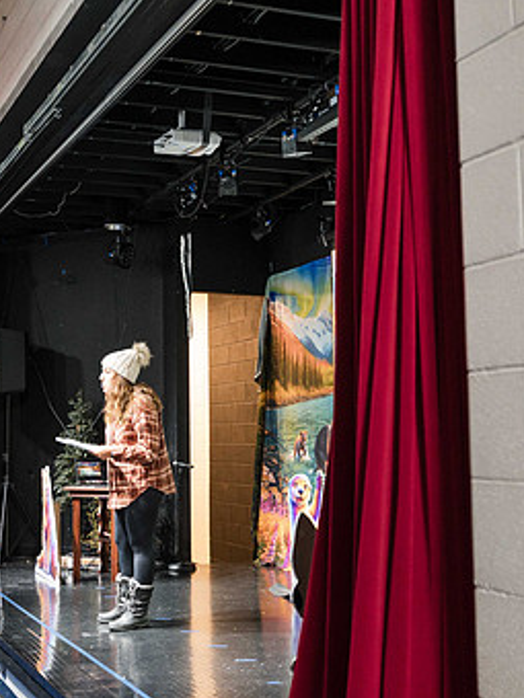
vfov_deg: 36.8
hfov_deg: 28.0
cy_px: 325
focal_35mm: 52
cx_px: 217
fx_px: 1050
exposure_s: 1/60
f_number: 4
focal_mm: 30
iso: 3600
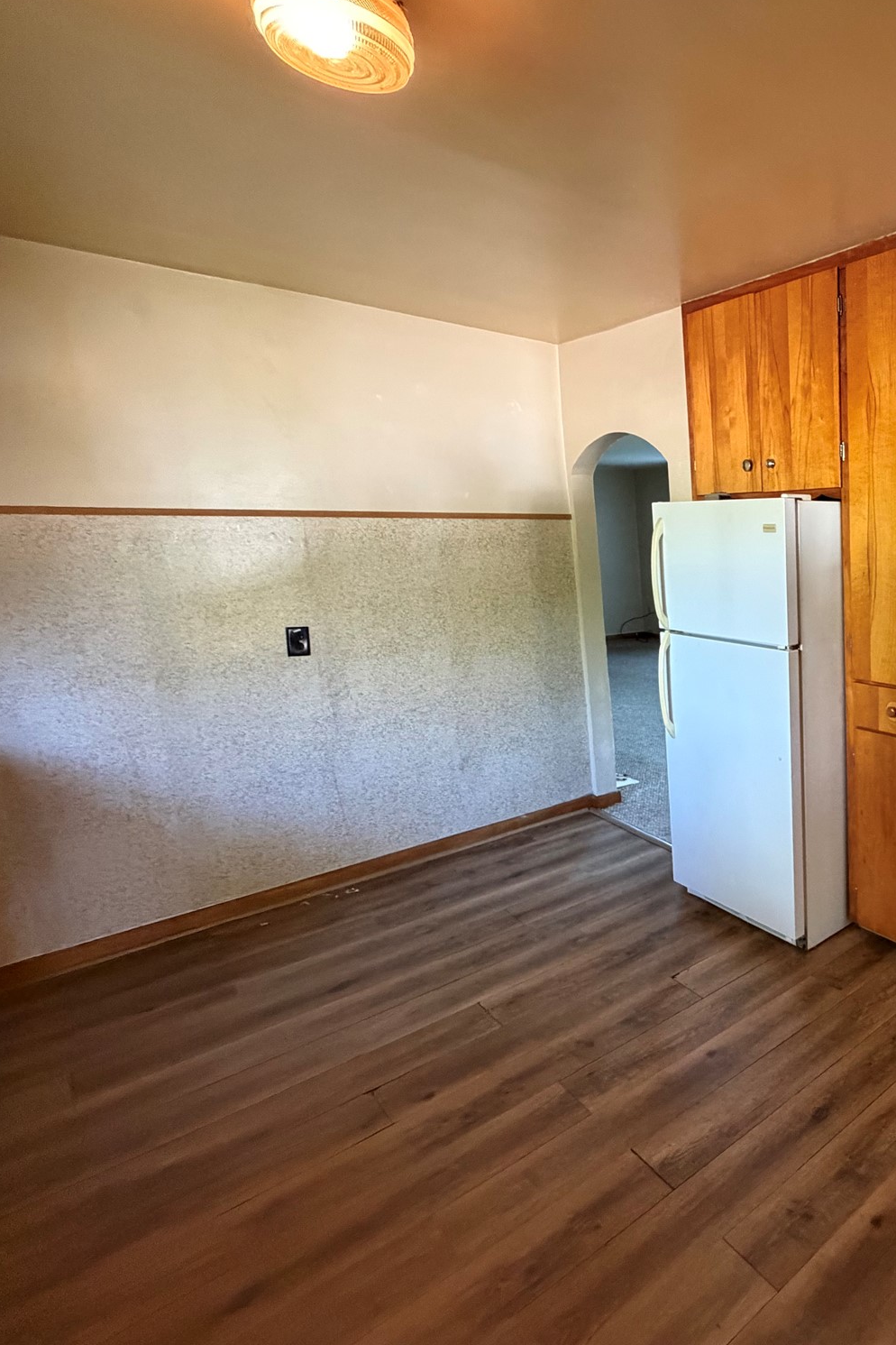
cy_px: 667
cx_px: 875
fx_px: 747
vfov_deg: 84.0
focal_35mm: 20
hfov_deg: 51.1
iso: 640
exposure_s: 1/60
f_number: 2.2
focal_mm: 2.22
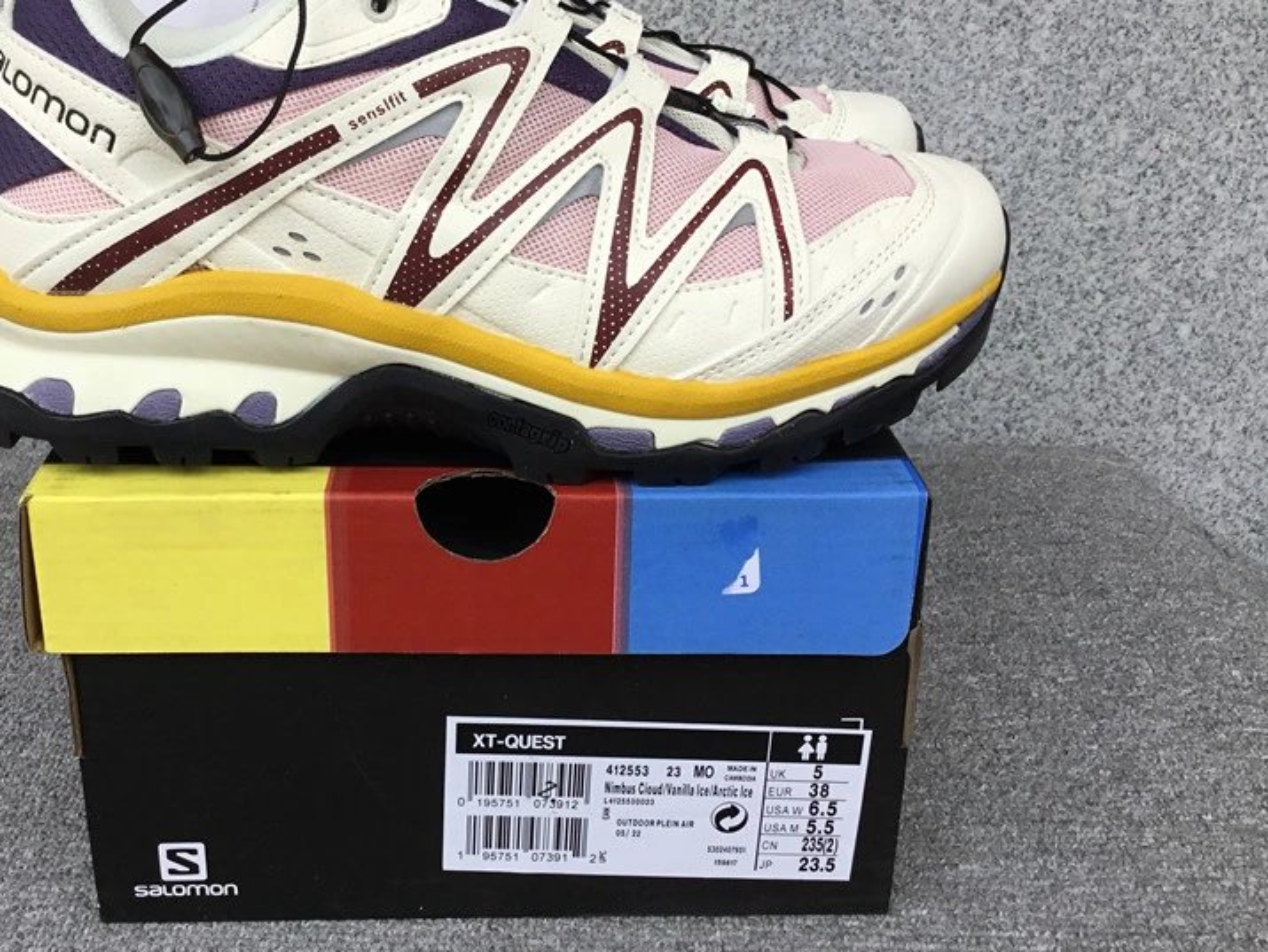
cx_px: 486
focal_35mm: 39
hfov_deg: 47.5
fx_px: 1429
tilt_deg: -22.1
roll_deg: +0.6
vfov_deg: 36.8
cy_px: 398
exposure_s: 1/381
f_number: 2.4
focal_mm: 3.3
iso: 25
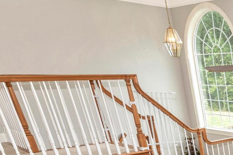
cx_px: 318
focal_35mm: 48
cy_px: 225
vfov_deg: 23.2
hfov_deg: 30.4
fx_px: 311
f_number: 9
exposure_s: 1/60
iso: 320
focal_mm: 16
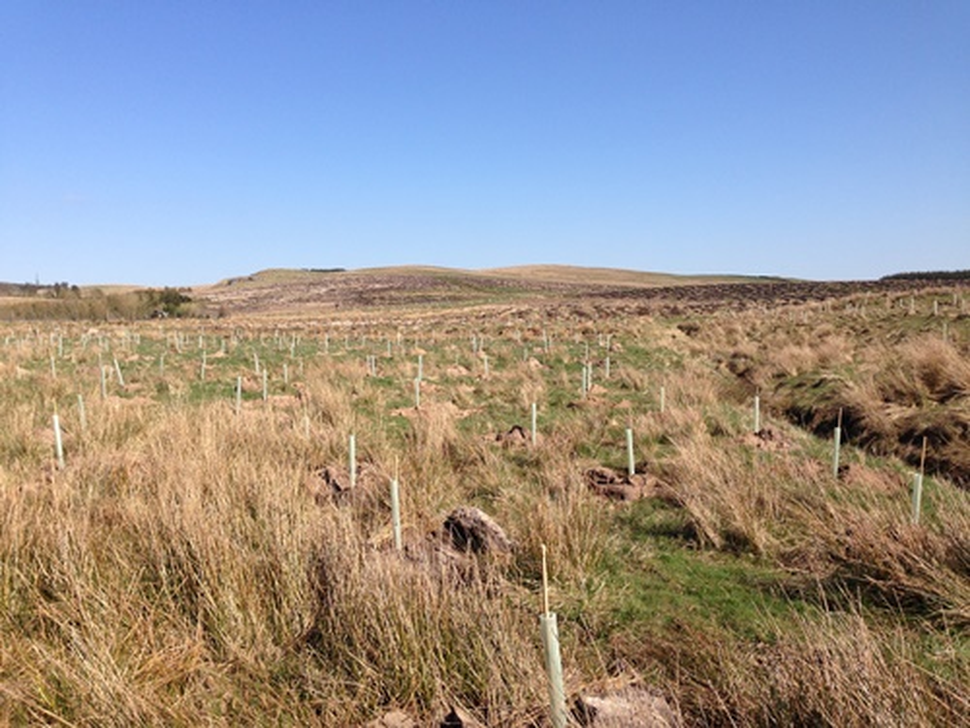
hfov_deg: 55.4
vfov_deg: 42.9
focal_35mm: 33
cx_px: 485
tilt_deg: -3.8
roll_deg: +0.1
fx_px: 925
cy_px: 364
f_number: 2.4
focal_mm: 4.12
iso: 50
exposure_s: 1/1550
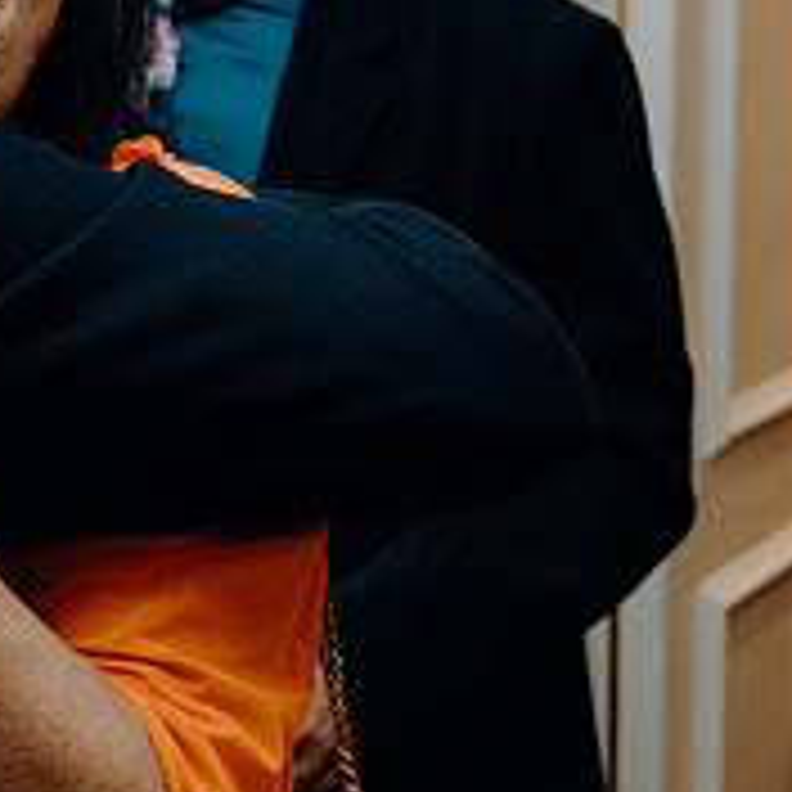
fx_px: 2174
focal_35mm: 84
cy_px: 250
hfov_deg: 19.3
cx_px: -202
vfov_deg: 20.6
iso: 2500
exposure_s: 1/200
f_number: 3.5
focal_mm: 30
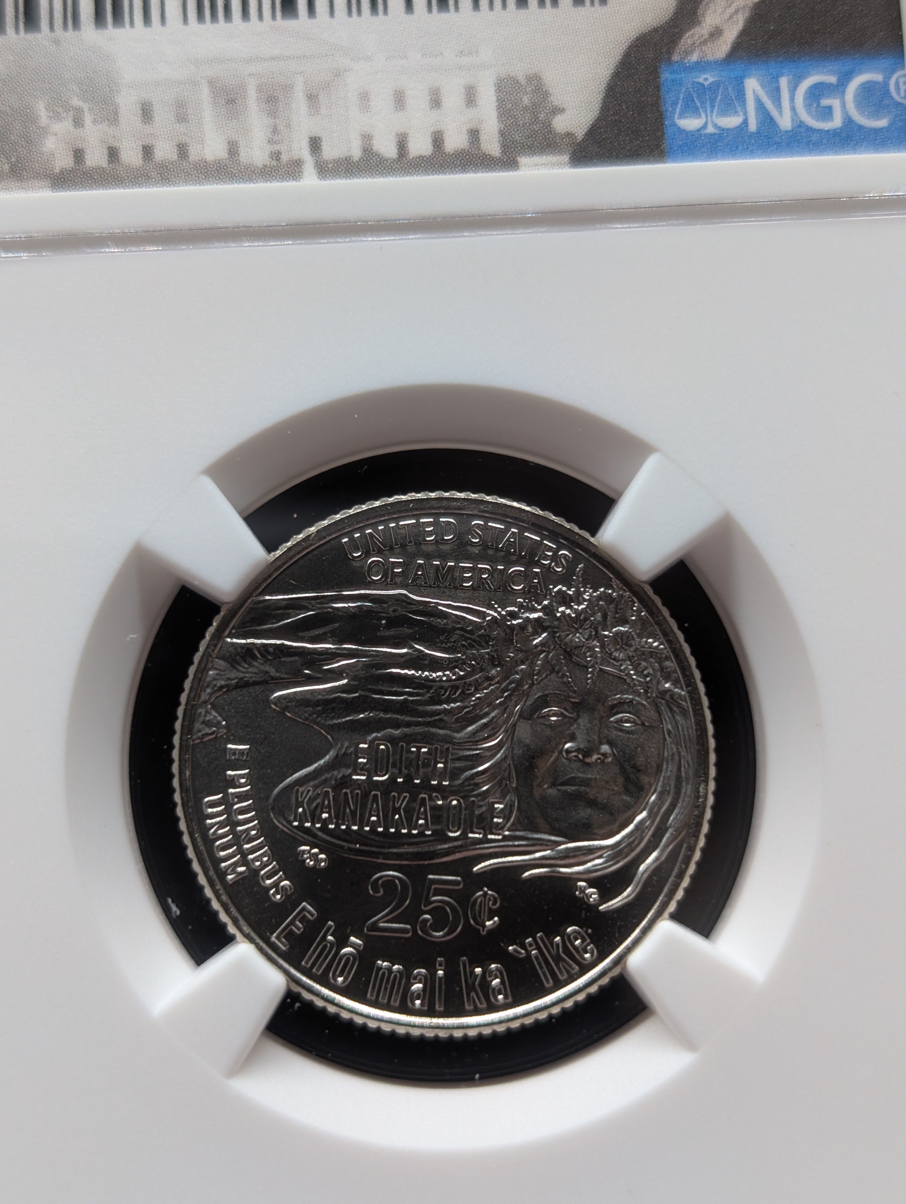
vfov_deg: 38.9
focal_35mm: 49
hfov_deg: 29.7
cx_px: 453
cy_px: 602
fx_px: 1706
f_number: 1.68
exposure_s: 1/102
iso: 99
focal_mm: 6.9
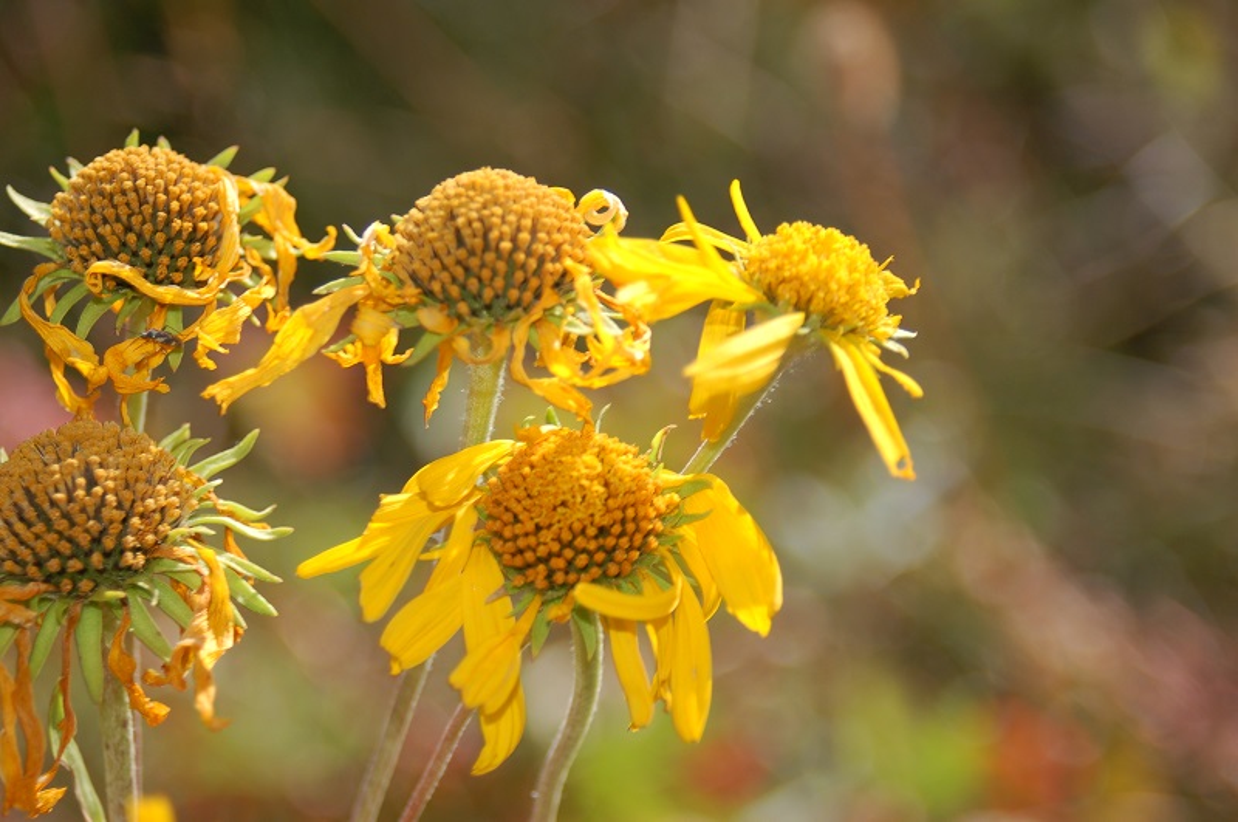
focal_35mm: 120
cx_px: 619
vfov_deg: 11.4
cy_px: 411
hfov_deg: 17.1
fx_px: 4121
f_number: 6.3
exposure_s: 1/500
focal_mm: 80
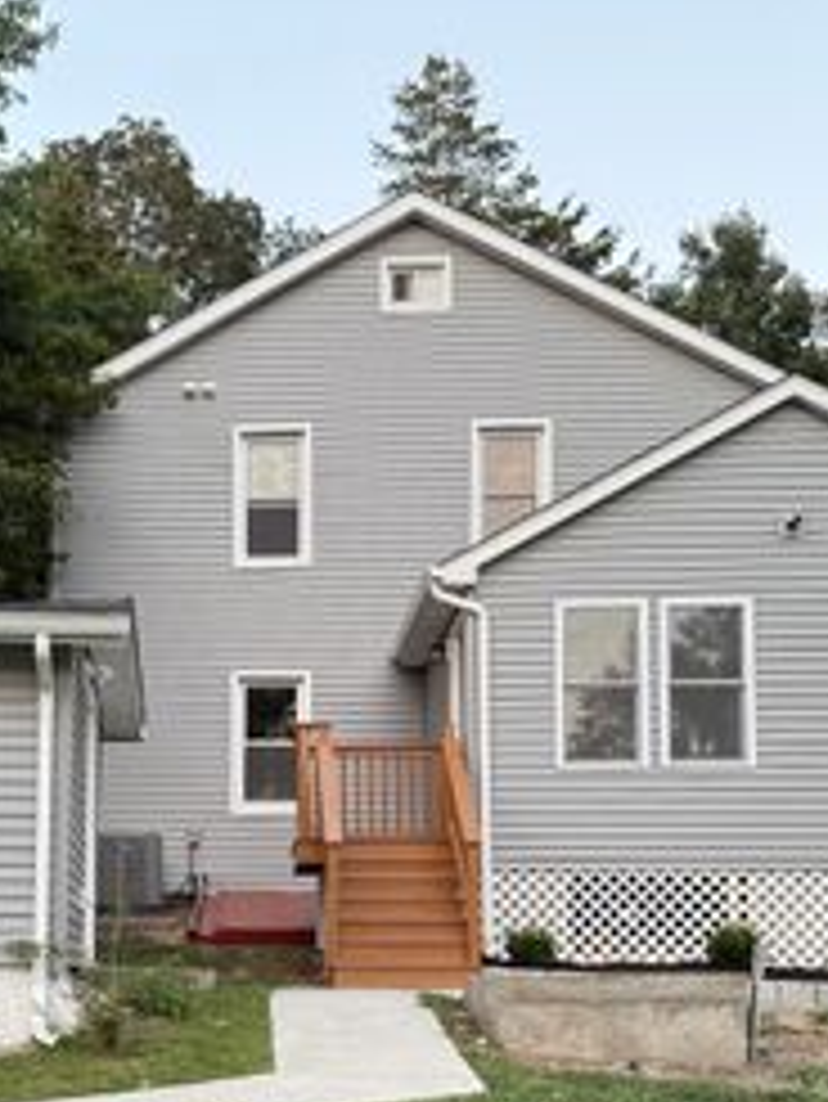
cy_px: 825
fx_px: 1561
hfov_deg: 29.0
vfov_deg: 37.9
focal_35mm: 49
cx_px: 153
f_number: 1.78
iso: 160
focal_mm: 6.76
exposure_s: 1/121
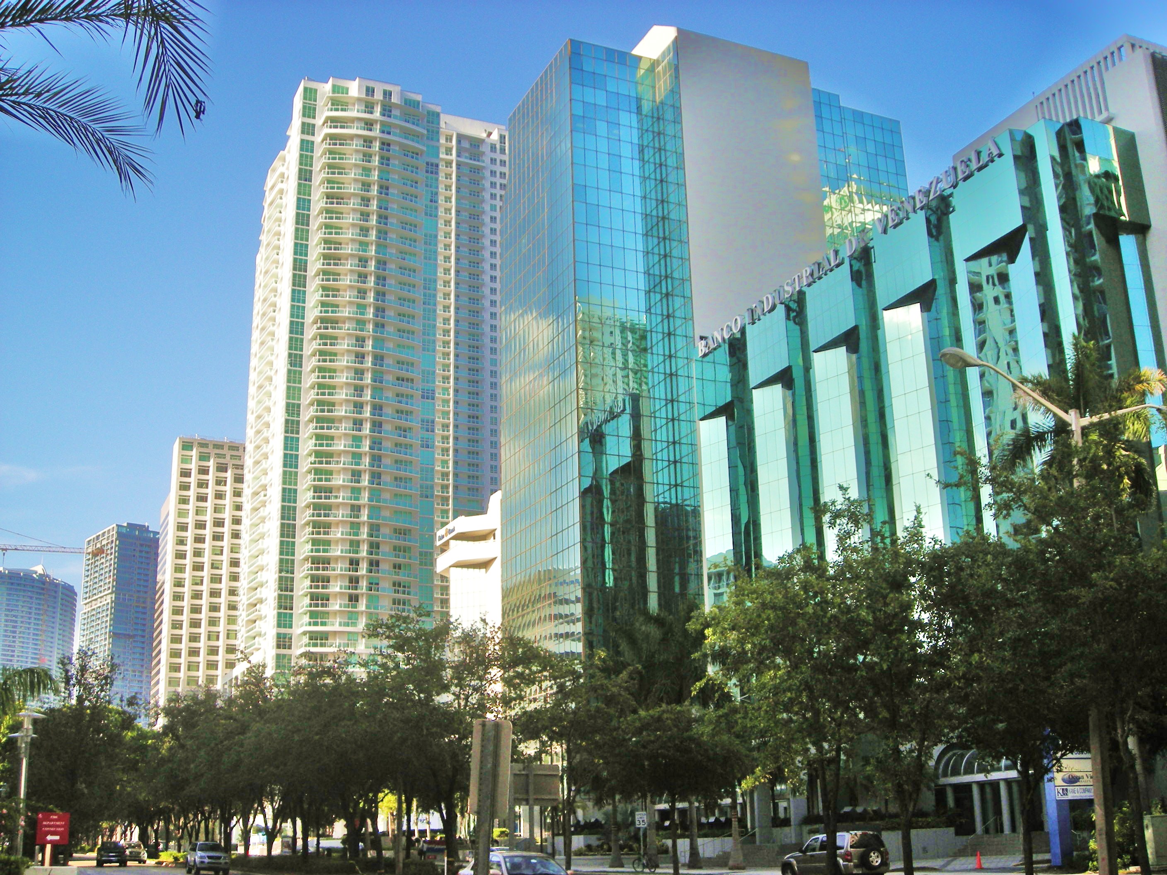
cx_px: 584
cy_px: 438
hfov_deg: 49.0
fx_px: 1281
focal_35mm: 38
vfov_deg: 37.7
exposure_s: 1/412
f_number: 3.2
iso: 50
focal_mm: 6.3
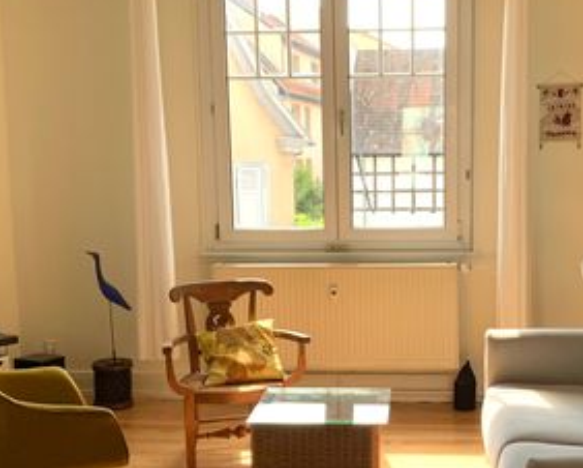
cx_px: 382
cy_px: 306
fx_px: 932
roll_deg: +0.0
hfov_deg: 34.4
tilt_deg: -8.3
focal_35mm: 54
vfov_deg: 28.0
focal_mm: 4.25
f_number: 1.8
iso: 32
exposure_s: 1/122
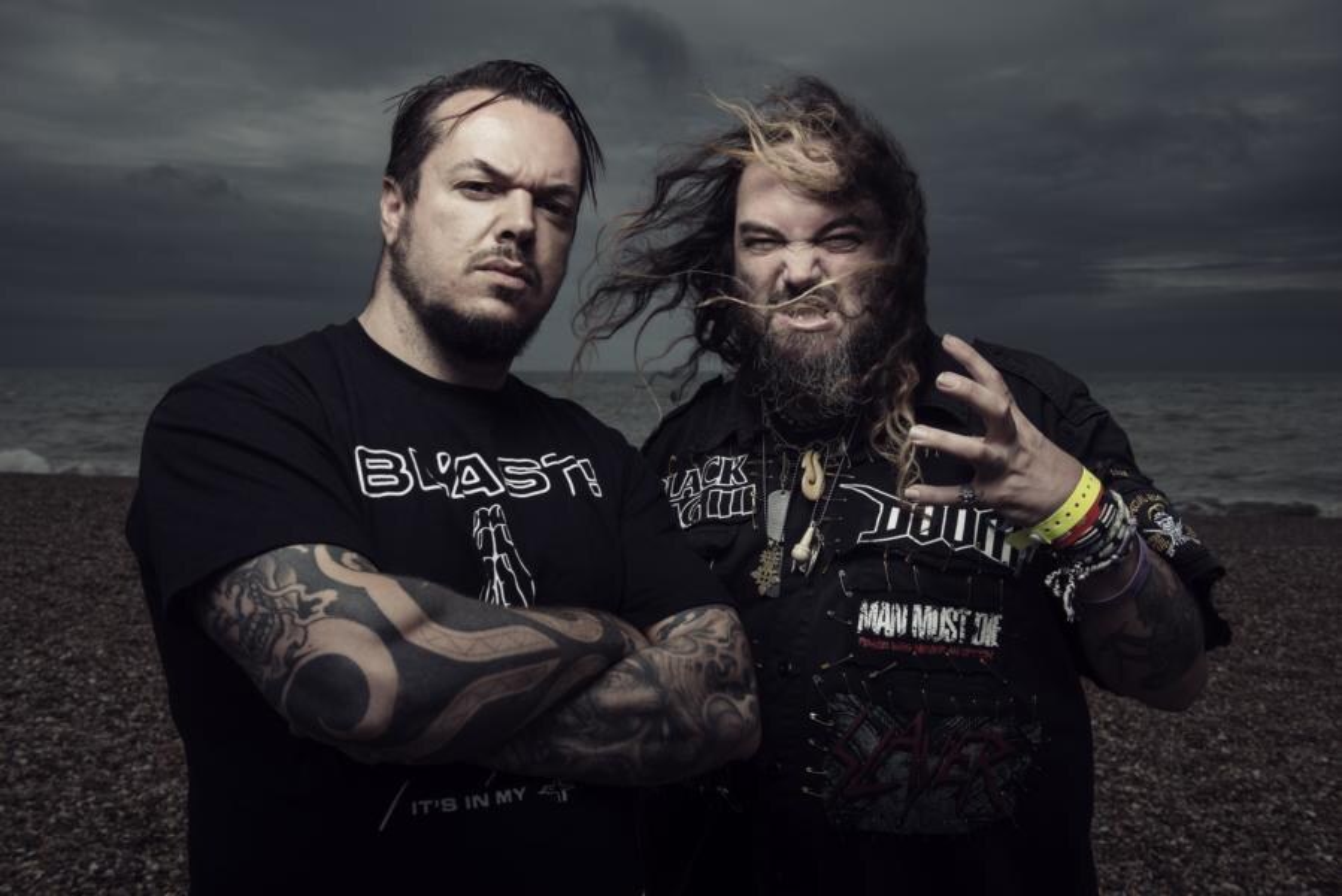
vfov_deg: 37.9
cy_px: 448
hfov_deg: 54.4
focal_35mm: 35
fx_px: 1305
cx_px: 671
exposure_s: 1/320
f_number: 10
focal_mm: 35
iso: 50
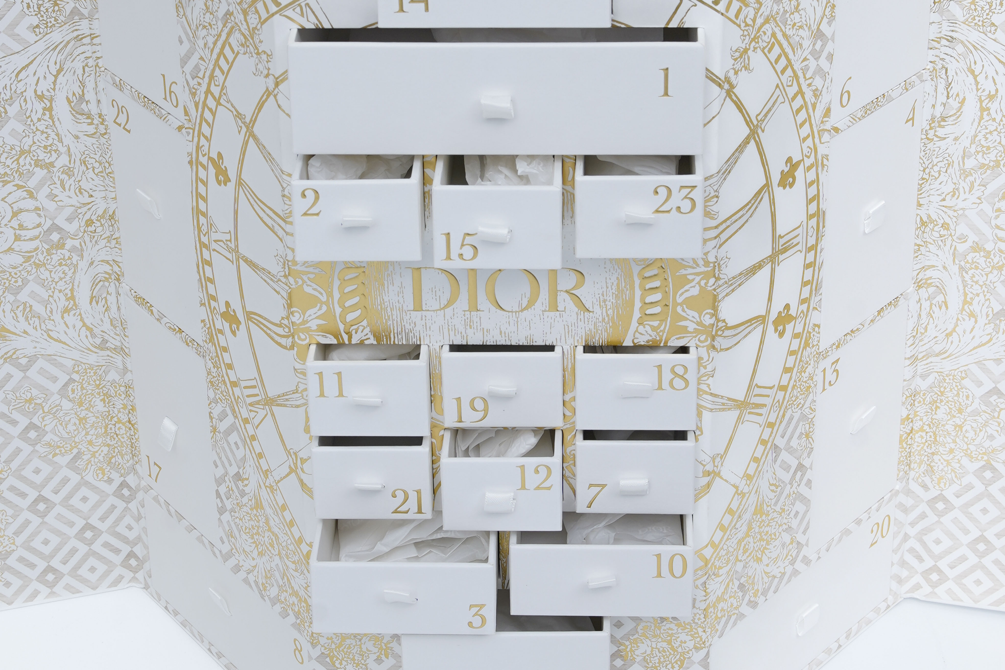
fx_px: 1452
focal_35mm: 52
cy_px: 335
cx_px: 502
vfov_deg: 26.0
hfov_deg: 38.2
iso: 100
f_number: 9
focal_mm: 35
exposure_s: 1/125
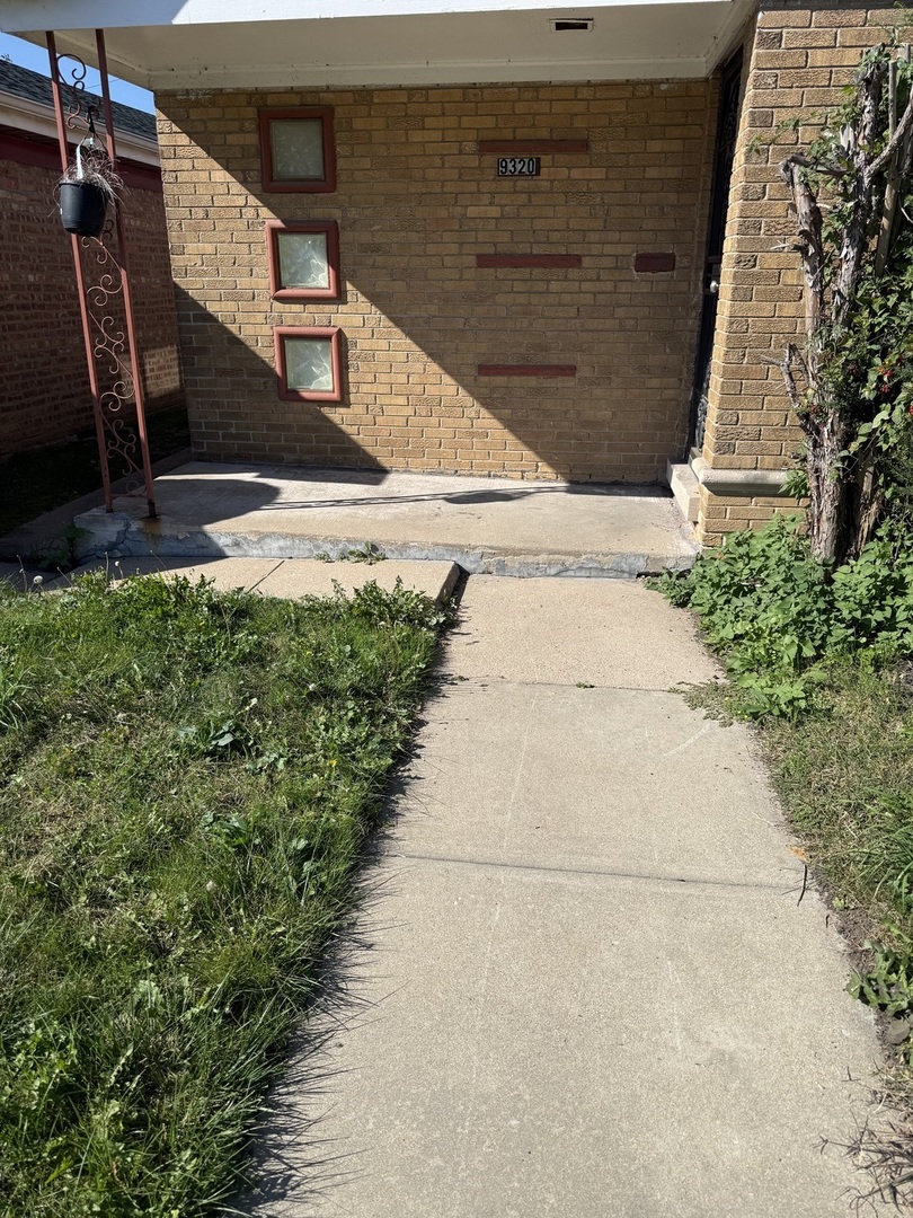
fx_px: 844
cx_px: 456
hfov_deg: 56.8
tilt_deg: -20.1
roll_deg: +0.5
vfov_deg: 71.6
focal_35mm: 24
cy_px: 609
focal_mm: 6.76
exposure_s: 1/4405
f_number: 1.78
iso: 80
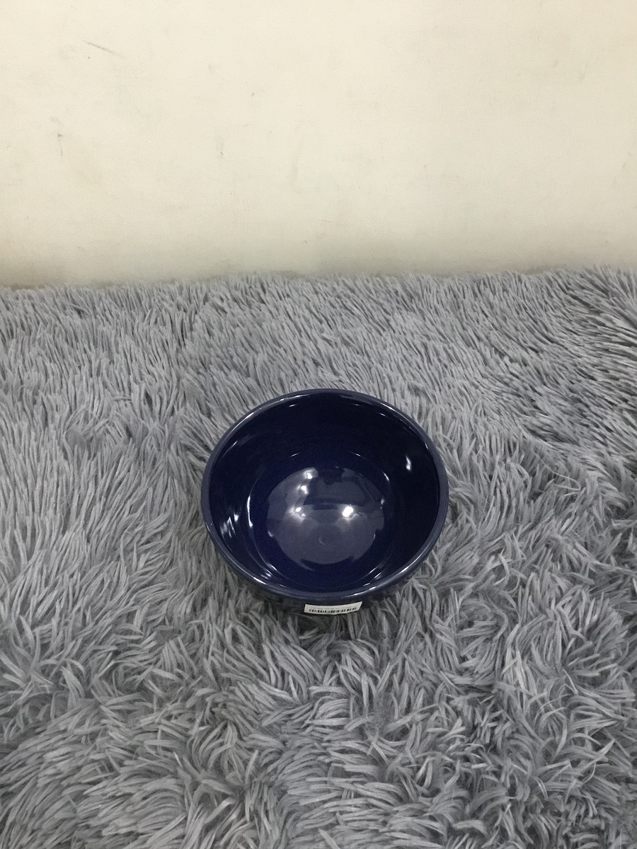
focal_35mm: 31
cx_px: 318
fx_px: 761
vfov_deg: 58.4
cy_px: 424
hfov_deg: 45.4
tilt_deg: -54.5
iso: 160
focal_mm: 3.3
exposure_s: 1/33
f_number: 2.4
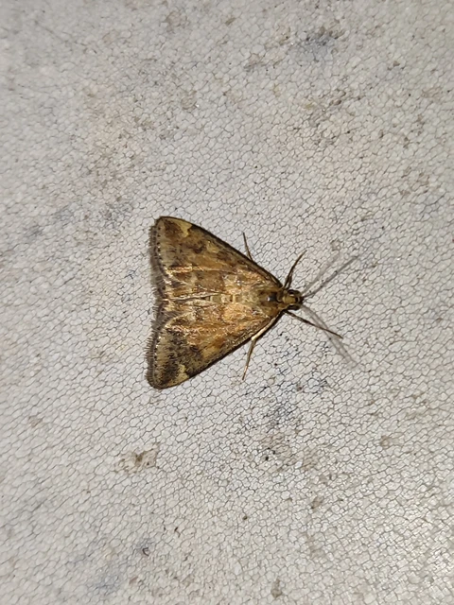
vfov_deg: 71.6
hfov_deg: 56.8
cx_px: 227
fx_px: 420
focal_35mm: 24
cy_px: 302
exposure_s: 1/100
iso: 448
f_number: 1.89
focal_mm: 5.89
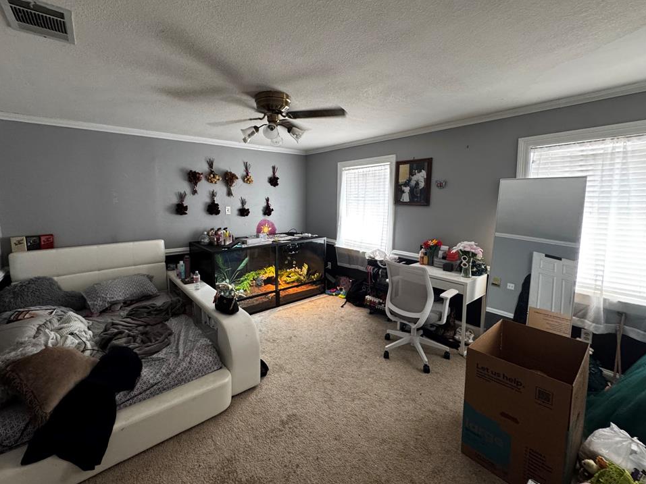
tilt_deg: -6.1
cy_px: 226
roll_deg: -0.1
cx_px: 302
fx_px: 280
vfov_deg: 81.6
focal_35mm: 15
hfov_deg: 98.0
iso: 320
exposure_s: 1/60
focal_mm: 2.22
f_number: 2.2
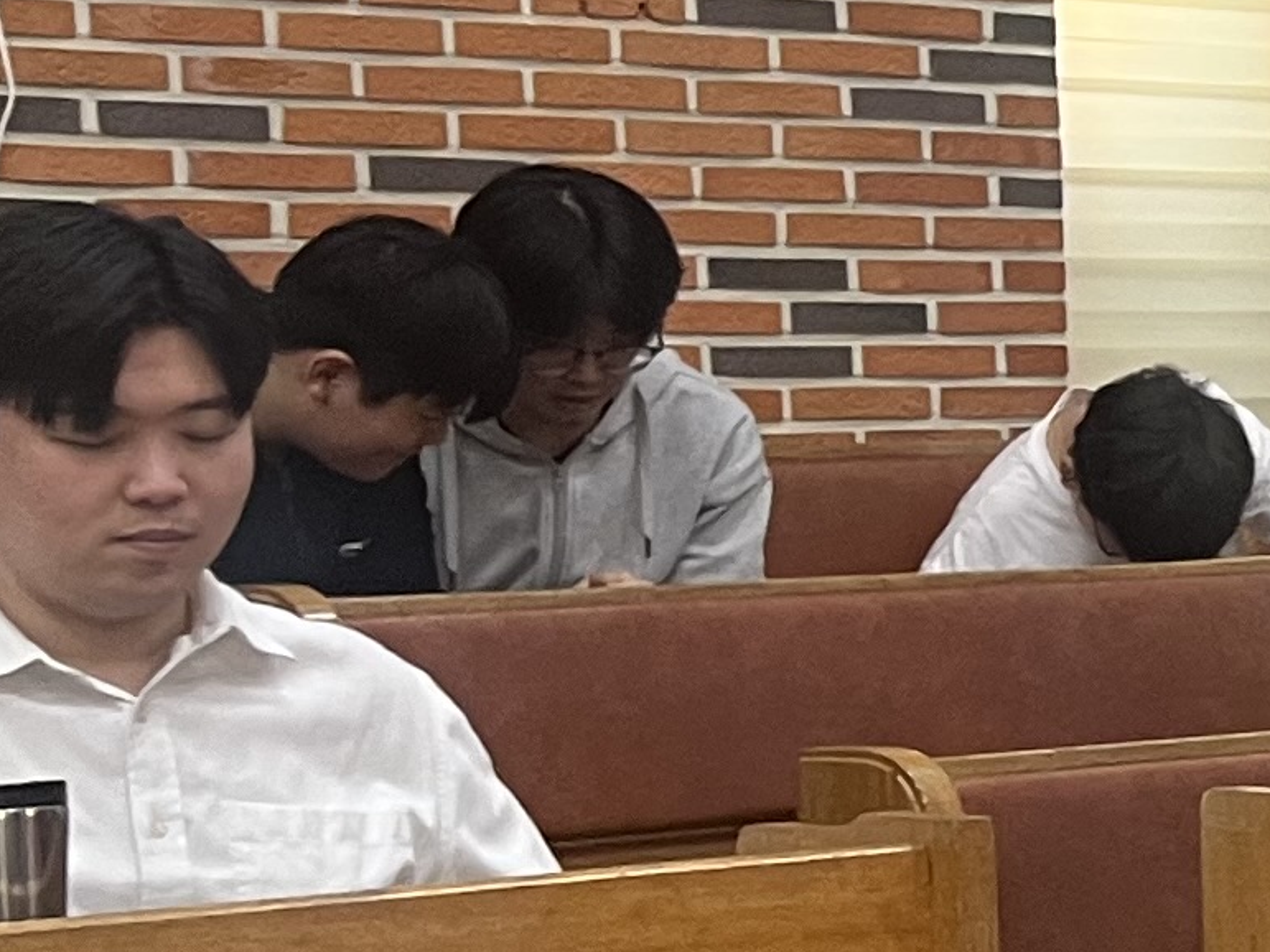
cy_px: 629
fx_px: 4989
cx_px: 3235
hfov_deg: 11.5
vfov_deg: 10.9
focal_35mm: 136
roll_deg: +1.1
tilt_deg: -3.3
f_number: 1.6
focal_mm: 5.1
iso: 100
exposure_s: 1/60
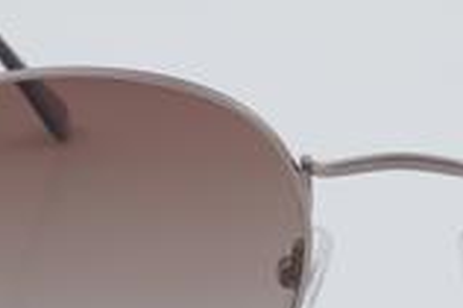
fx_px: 2676
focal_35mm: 208
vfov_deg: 6.6
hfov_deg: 9.9
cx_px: 396
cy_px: 287
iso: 100
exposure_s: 1/4
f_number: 32
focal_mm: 55
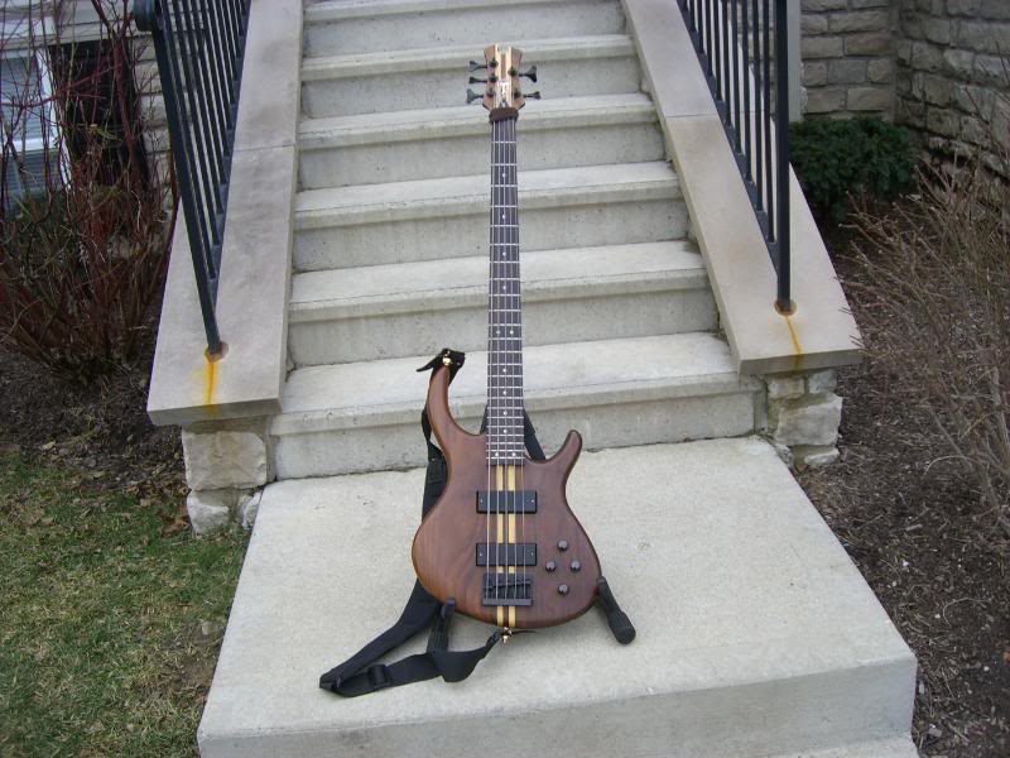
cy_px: 379
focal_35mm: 38
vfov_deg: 37.7
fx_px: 1109
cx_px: 505
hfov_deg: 49.0
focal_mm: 6.2
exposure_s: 1/160
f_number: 2.7
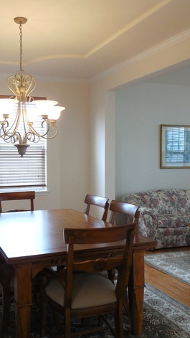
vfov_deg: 54.0
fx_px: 331
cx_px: 58
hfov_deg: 31.7
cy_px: 166
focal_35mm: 37
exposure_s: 1/30
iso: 125
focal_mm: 4.5
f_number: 3.3
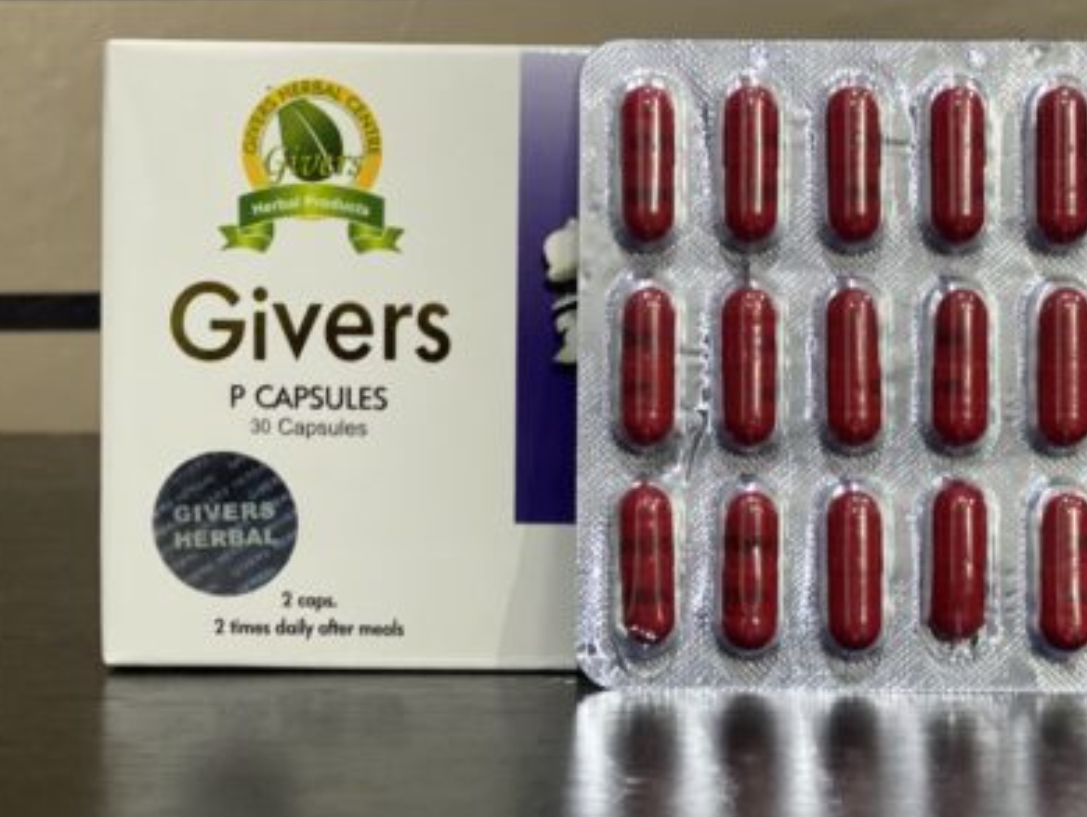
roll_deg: +1.9
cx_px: 638
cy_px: 427
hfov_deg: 24.4
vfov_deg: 18.5
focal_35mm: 80
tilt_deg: -4.9
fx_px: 2514
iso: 250
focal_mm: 6
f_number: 2
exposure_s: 1/33
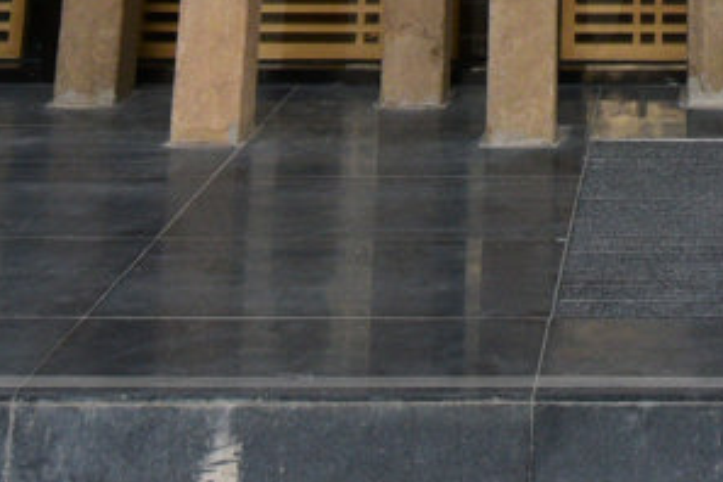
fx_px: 1787
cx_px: 680
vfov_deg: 11.2
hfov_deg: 22.2
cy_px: -869
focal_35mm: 89
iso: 1250
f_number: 14
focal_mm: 15
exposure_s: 1/125
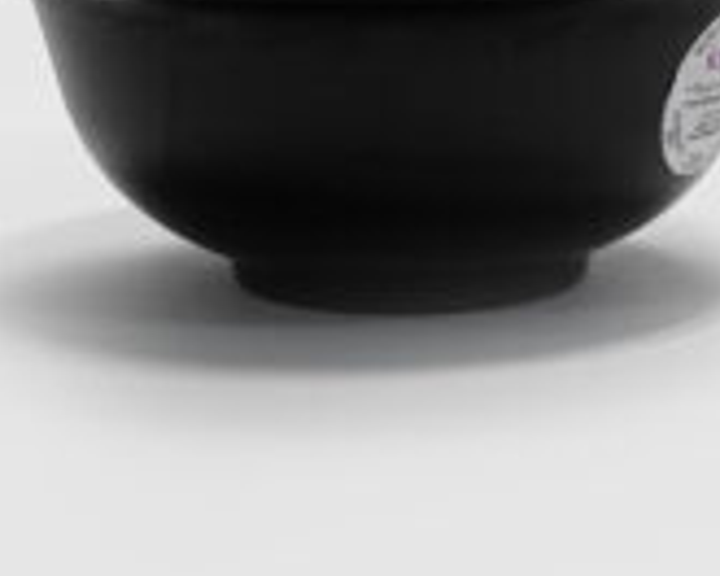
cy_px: 37
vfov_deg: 9.0
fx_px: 3644
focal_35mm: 171
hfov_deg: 11.3
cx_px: 375
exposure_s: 1/100
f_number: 13
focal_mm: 70
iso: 3200
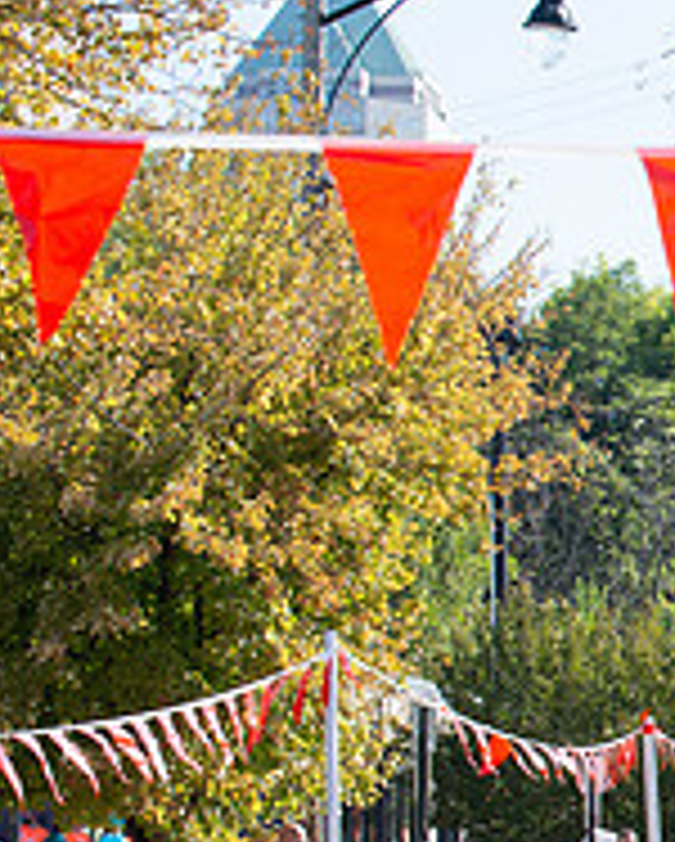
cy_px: 818
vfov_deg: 9.0
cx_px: 1312
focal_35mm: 213
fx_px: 5310
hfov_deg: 7.0
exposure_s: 1/250
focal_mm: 70
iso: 200
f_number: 9
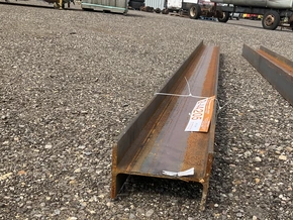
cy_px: 129
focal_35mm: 40
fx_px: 339
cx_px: 189
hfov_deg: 46.2
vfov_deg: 35.9
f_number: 1.8
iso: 25
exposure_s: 1/1035
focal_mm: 3
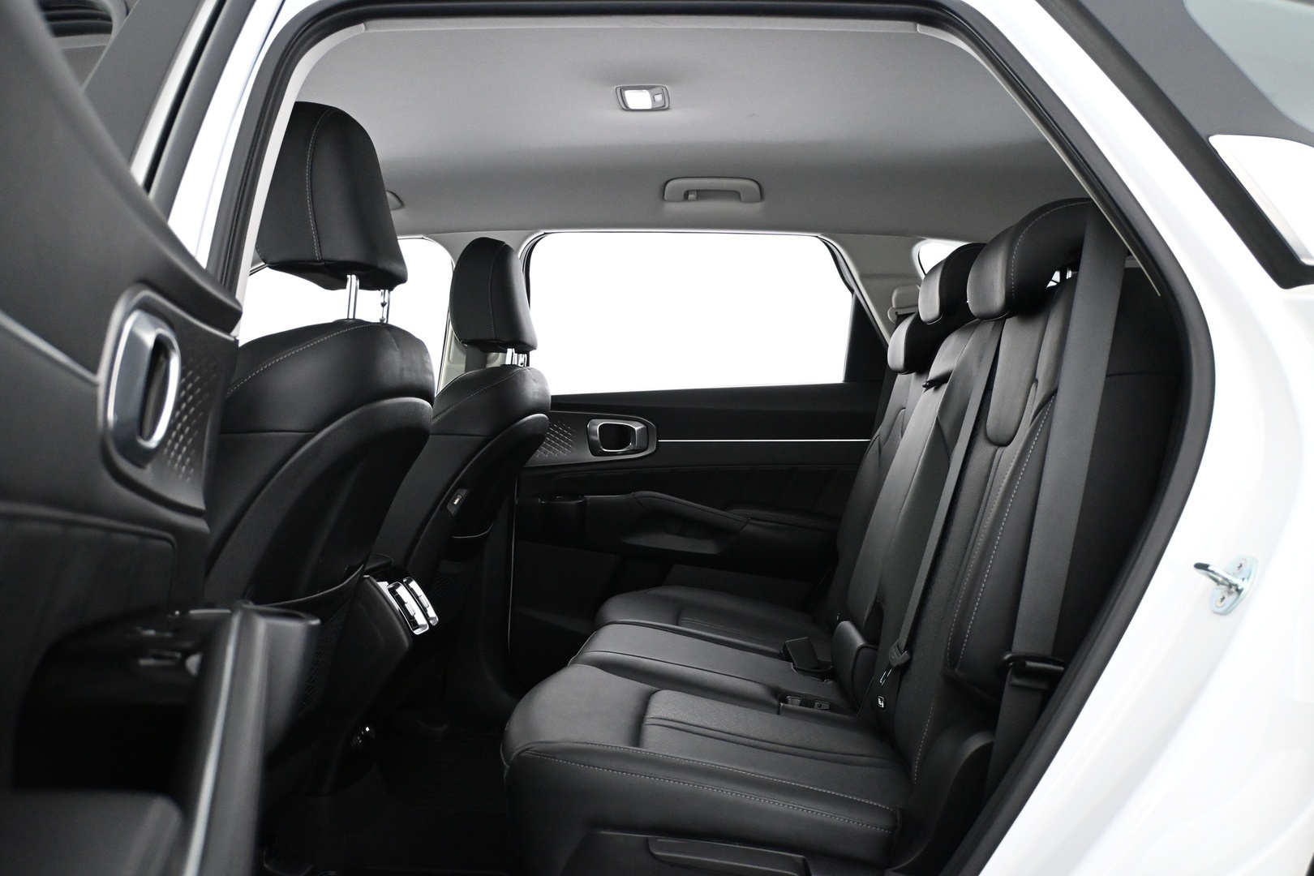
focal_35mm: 30
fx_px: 1095
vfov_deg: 43.6
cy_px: 438
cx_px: 657
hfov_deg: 61.9
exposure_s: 1/60
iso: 4000
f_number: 3.8
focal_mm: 20
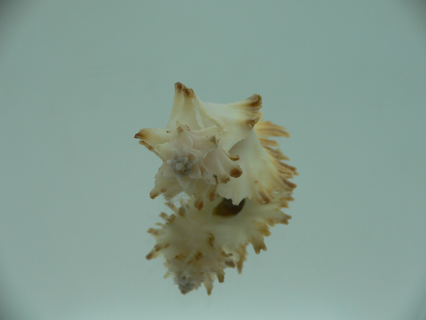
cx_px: 213
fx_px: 431
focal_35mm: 35
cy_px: 160
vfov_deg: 40.7
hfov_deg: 52.6
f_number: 2.8
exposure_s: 1/60
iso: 80
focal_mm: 4.6
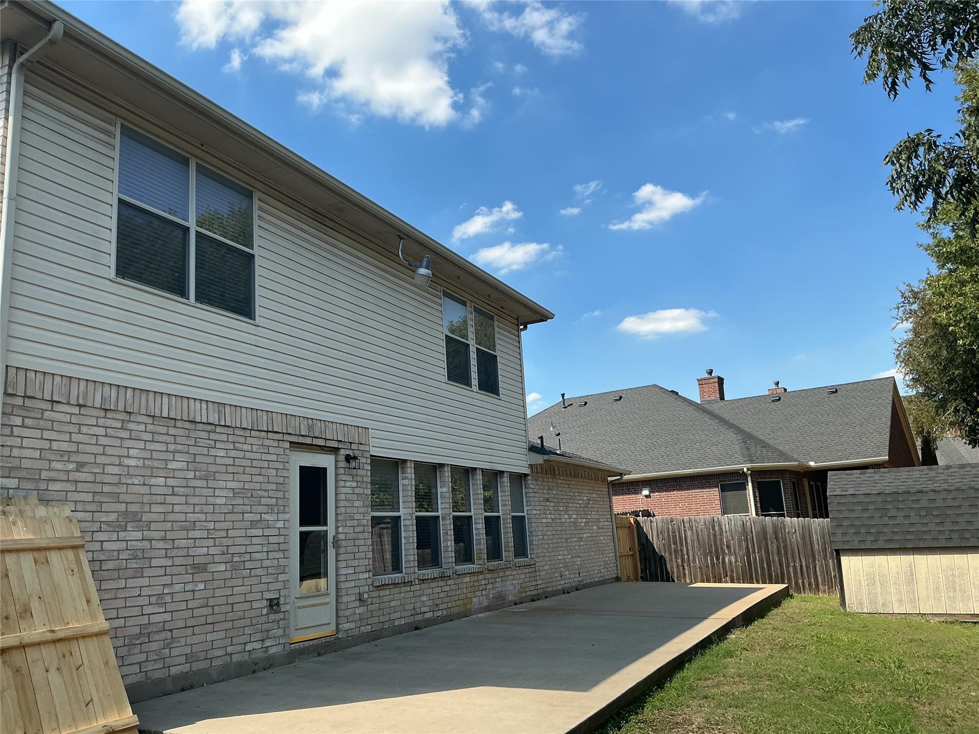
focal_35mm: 29
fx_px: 820
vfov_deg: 48.2
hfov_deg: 61.7
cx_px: 490
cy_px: 367
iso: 25
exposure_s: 1/1412
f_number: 1.8
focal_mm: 3
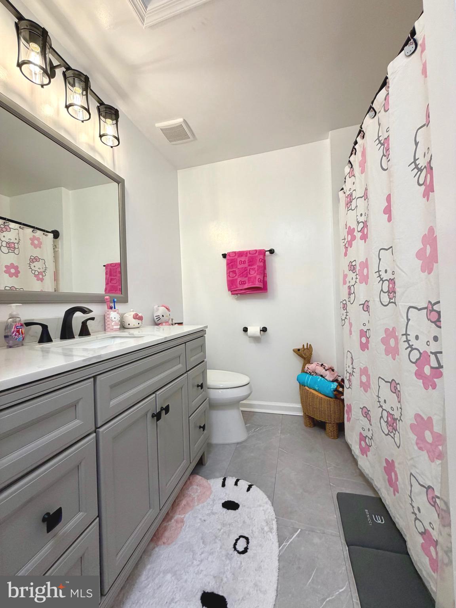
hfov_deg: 85.7
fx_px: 246
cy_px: 304
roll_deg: +2.2
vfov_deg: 102.1
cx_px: 228
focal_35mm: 14
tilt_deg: +0.8
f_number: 2.2
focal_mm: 2.22
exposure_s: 1/120
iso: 160
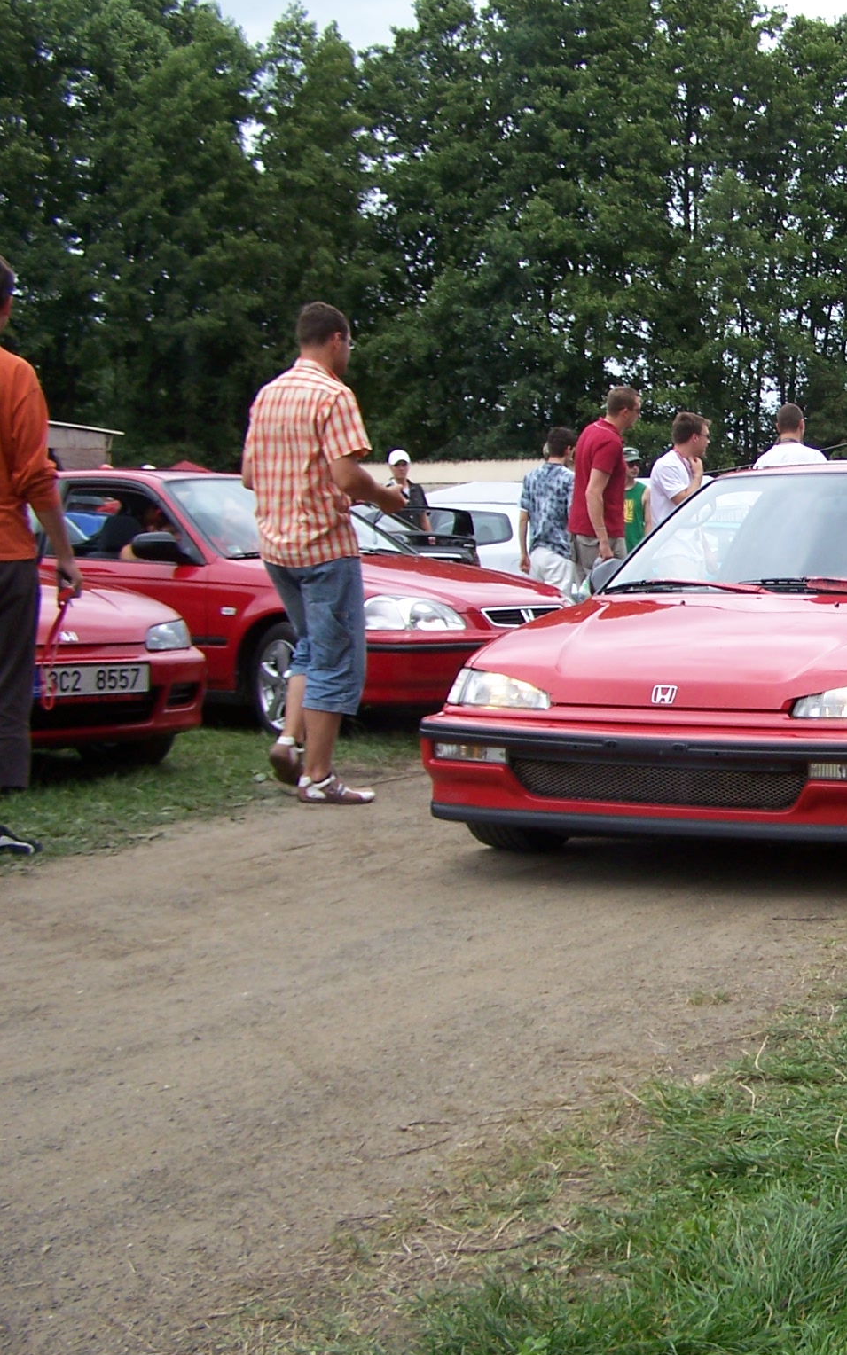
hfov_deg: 22.7
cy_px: 678
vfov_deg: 37.5
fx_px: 1994
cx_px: 907
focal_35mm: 54
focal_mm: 6.3
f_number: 2.8
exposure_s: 1/500
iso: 80
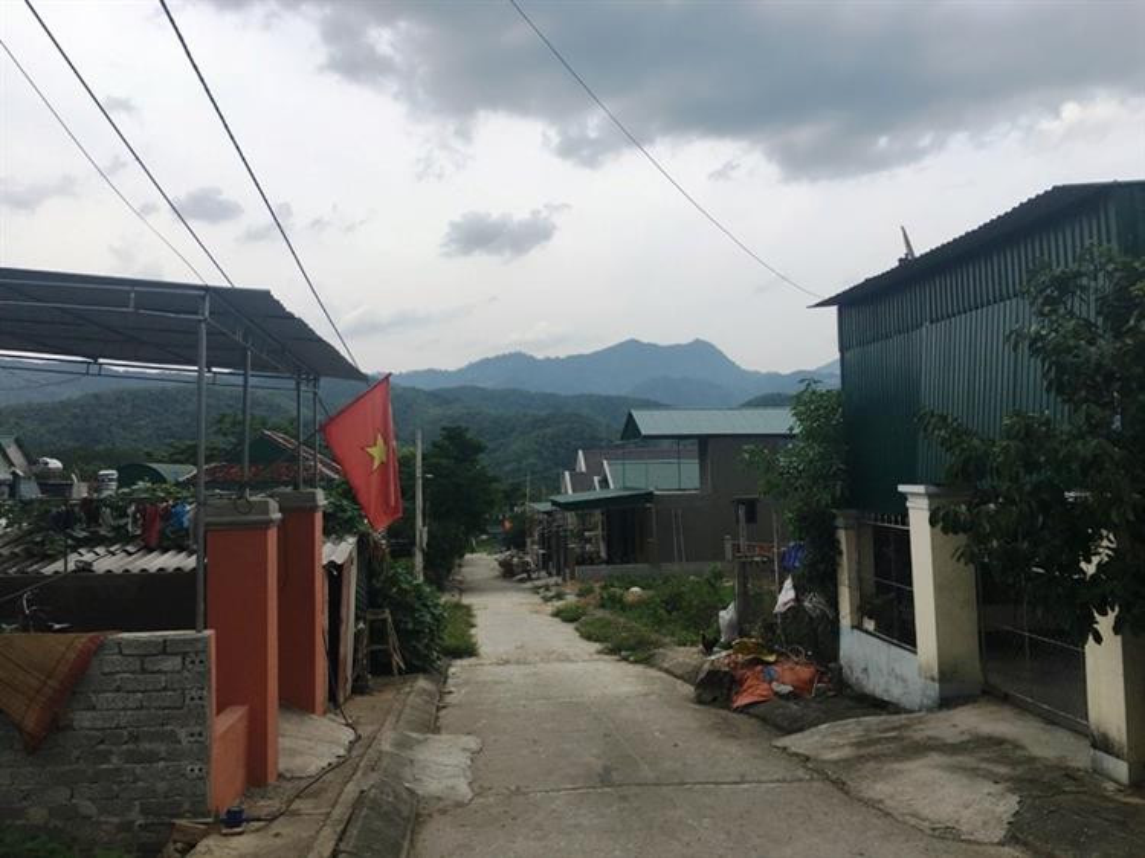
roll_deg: +2.1
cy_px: 429
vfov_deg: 48.2
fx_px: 959
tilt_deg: +2.8
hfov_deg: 61.7
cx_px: 572
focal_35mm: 29
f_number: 2.2
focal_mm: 4.15
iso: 25
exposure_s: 1/1789
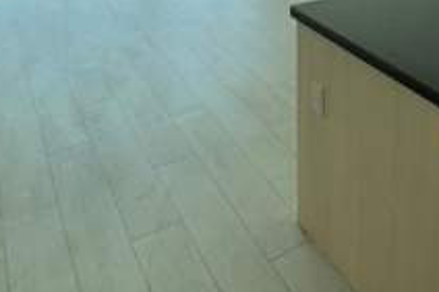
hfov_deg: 42.1
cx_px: 367
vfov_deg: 25.6
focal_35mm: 44
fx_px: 536
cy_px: -101
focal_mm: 2.22
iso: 40
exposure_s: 1/525
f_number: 2.2
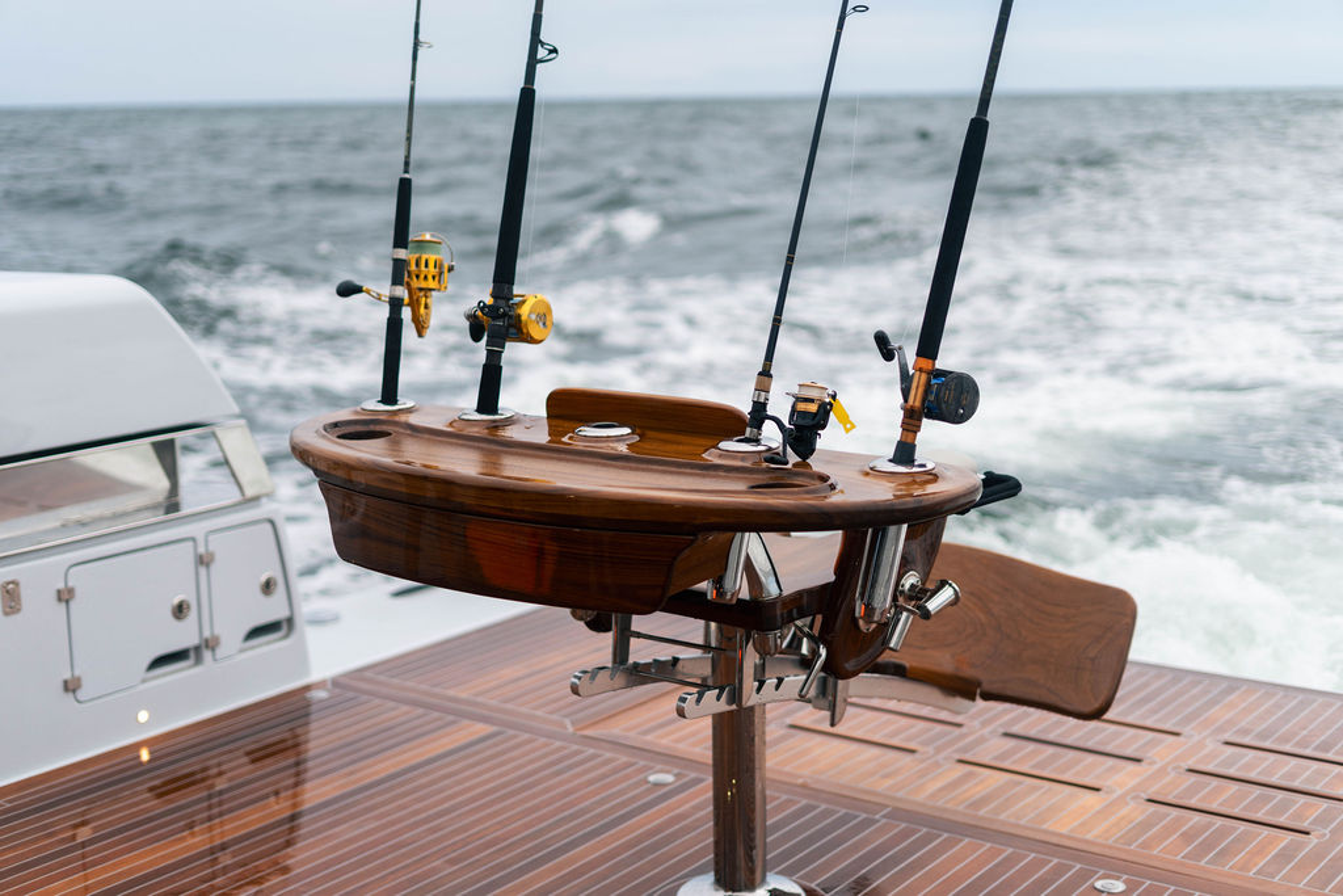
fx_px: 1865
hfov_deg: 39.6
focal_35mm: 50
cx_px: 672
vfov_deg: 27.0
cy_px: 448
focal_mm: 50
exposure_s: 1/1250
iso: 100
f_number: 2
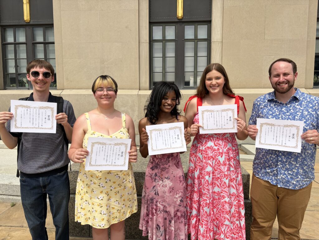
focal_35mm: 26
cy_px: 120
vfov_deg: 53.1
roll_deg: +0.2
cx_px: 160
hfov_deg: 67.3
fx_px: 240
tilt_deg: -5.1
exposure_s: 1/5348
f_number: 1.6
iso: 50
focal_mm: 5.96
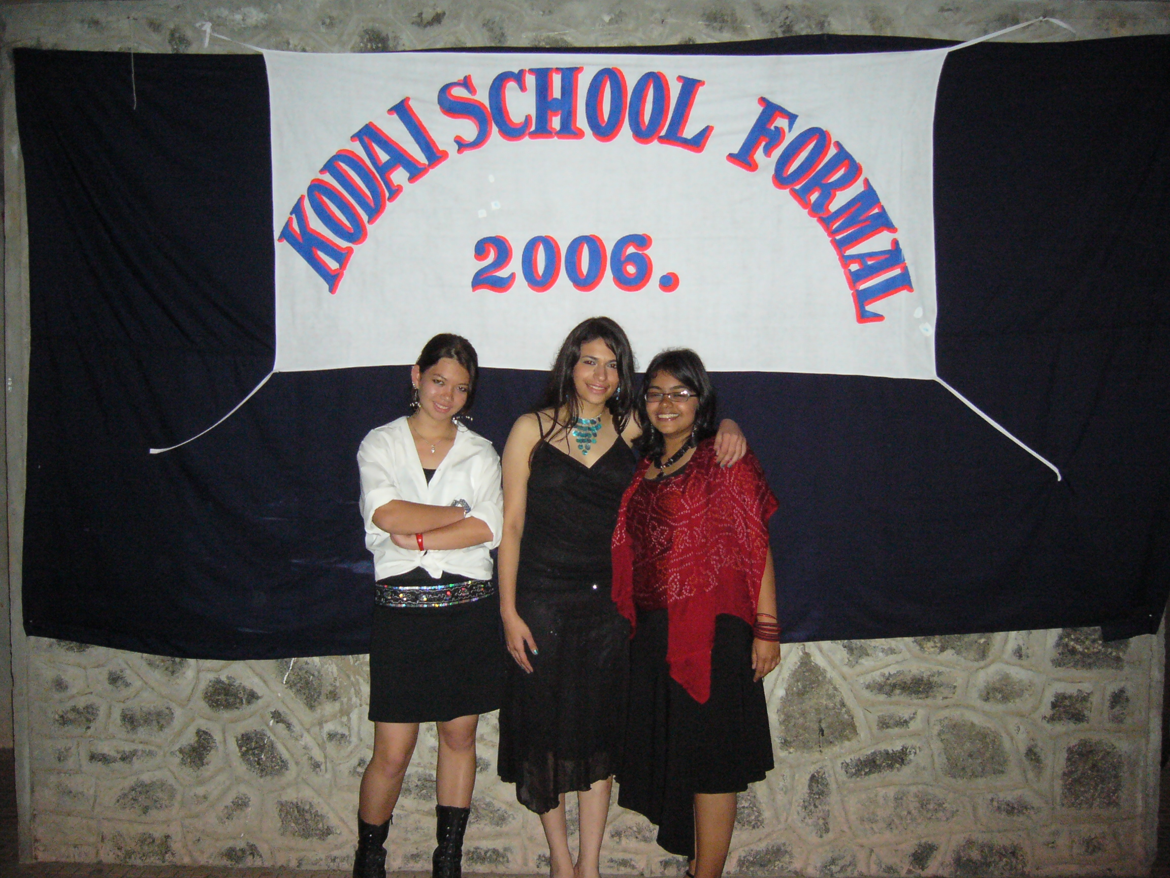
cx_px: 585
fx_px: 1183
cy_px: 439
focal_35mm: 35
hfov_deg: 52.6
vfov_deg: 40.7
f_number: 2.8
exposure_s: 1/60
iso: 400
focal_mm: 5.8
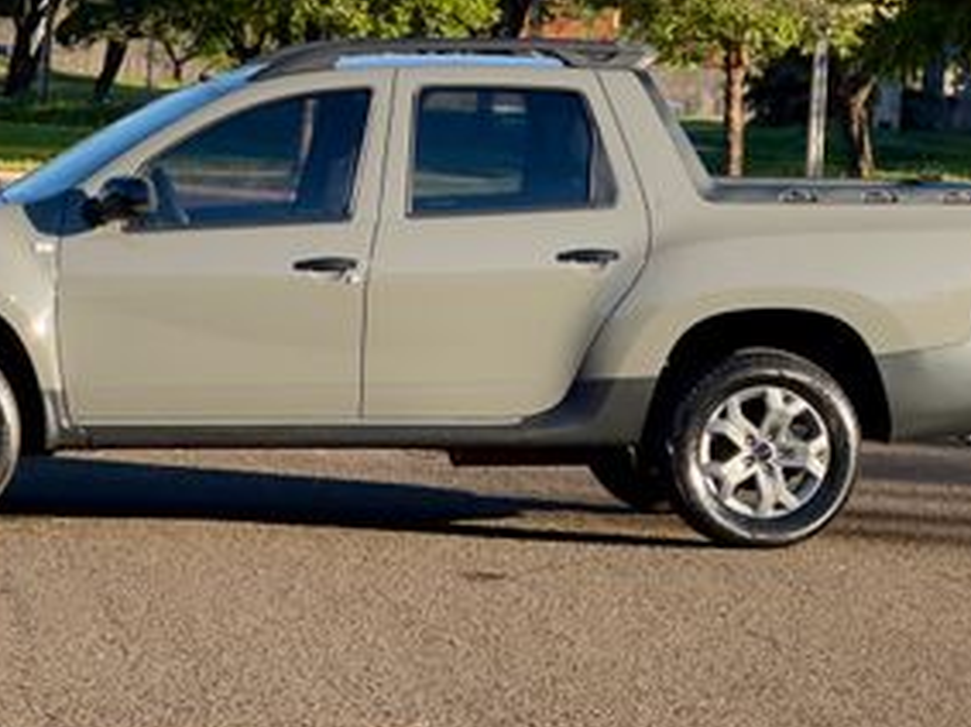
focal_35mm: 128
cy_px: 158
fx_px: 3589
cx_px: 350
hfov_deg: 15.4
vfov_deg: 11.5
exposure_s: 1/344
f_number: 2.8
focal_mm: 9
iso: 25
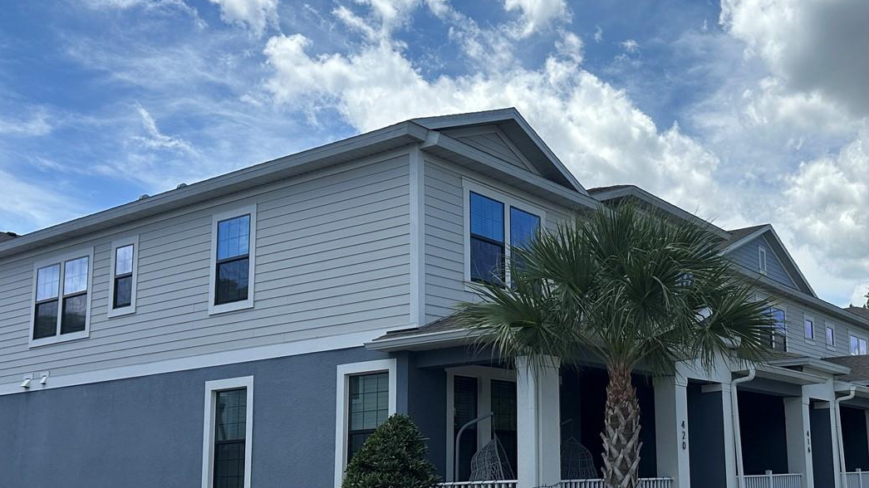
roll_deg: +2.2
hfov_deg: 48.9
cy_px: 331
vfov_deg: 29.5
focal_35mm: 40
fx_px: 922
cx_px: 627
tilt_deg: +8.9
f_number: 1.78
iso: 80
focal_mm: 6.86
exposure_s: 1/6211
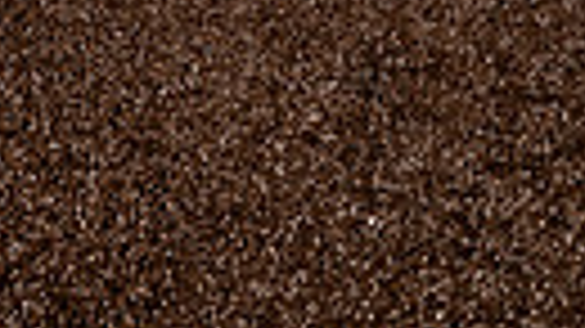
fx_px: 1861
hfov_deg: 17.3
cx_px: -50
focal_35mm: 120
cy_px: -643
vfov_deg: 8.5
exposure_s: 1/2000
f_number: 4
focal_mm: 33
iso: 100
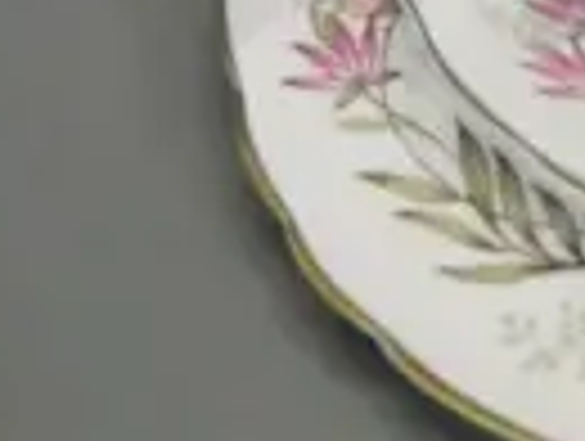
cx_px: 1521
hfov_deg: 8.1
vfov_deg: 6.1
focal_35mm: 220
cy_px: -1066
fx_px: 3725
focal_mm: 14
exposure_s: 1/200
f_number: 5
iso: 3200
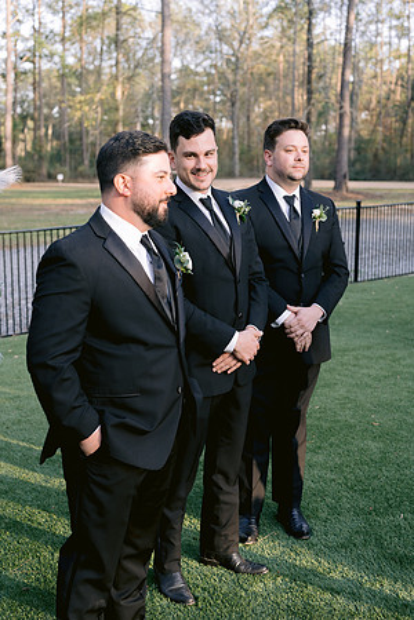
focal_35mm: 50
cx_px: 207
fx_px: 862
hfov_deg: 27.0
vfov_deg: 39.6
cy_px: 310
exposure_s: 1/200
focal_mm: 50
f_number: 4
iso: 400
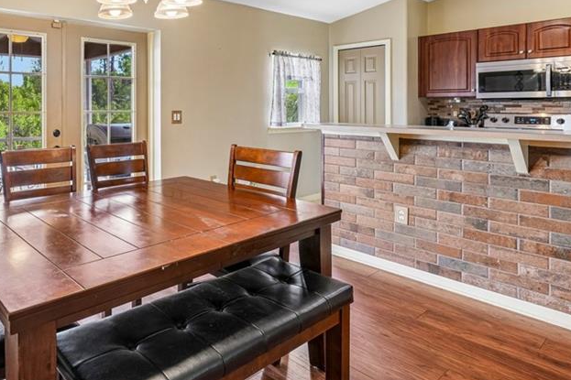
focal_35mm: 23
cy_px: 105
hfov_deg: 69.3
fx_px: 365
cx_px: 120
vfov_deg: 53.1
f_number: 8
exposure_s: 1/25
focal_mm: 14
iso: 400
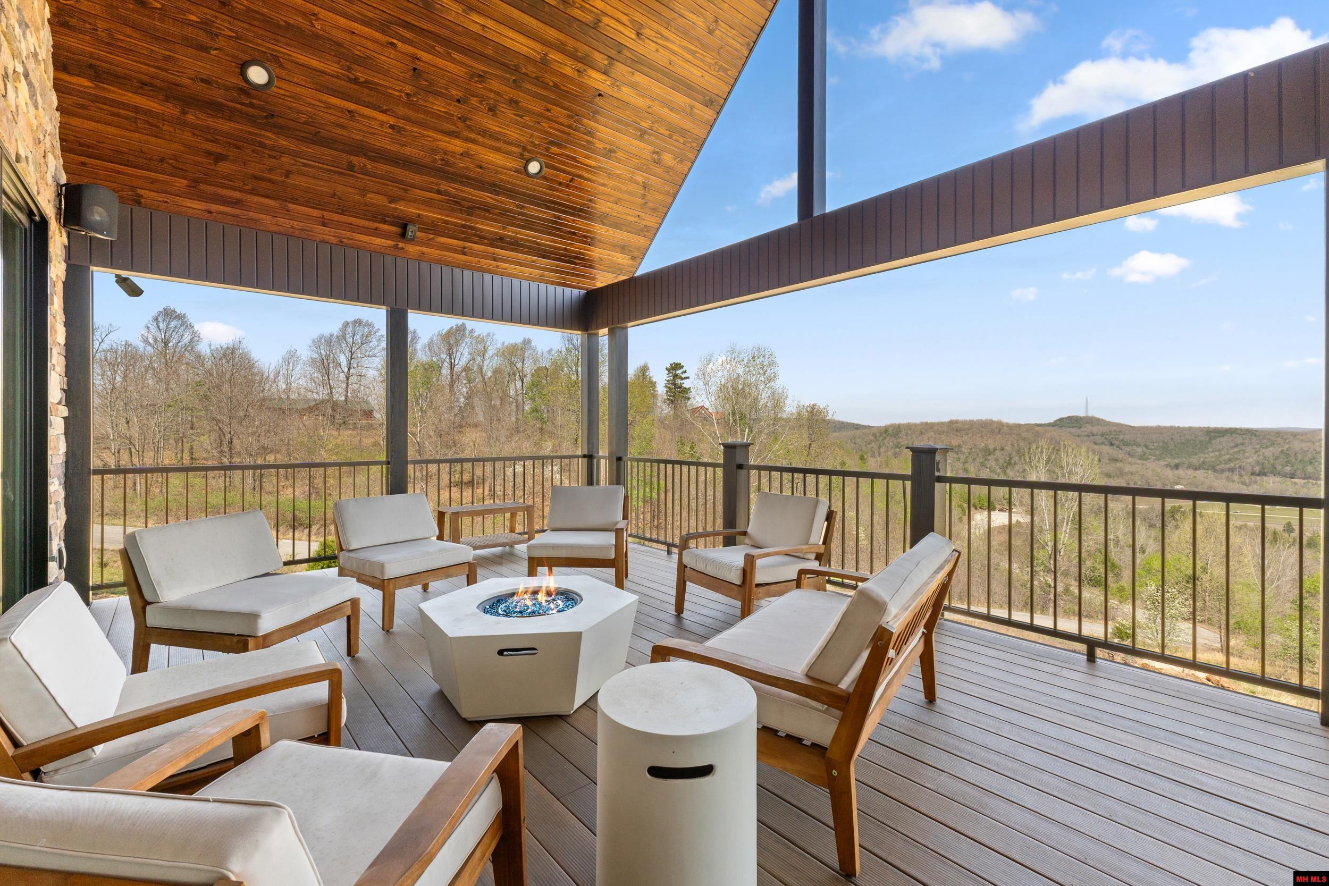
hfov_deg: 100.4
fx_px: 554
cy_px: 443
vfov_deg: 77.3
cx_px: 664
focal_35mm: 15
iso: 200
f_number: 9
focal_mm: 10
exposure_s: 1/60
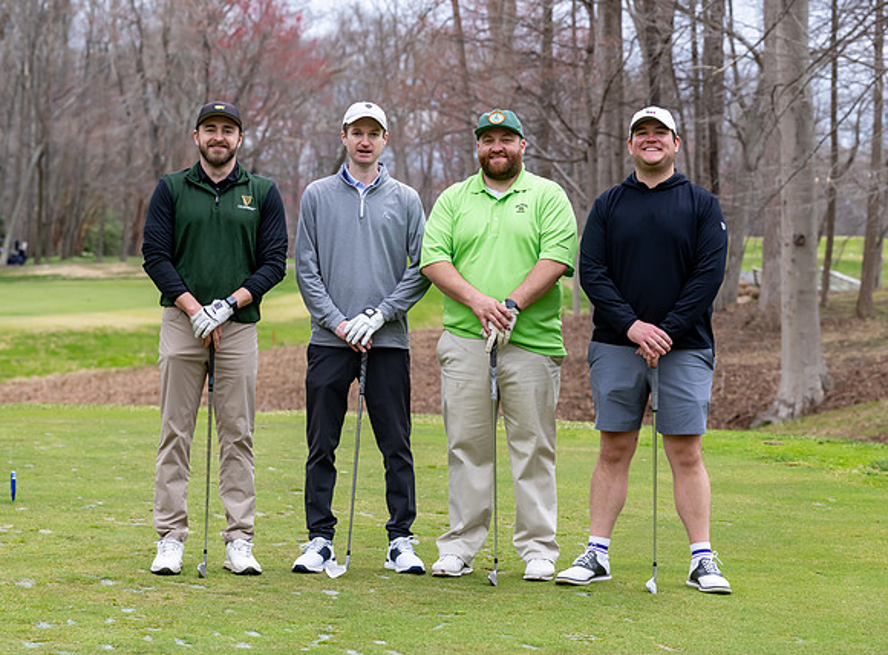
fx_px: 2868
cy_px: 323
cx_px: 536
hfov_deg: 17.6
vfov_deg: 13.0
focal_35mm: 112
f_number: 5
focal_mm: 89
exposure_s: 1/500
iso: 560
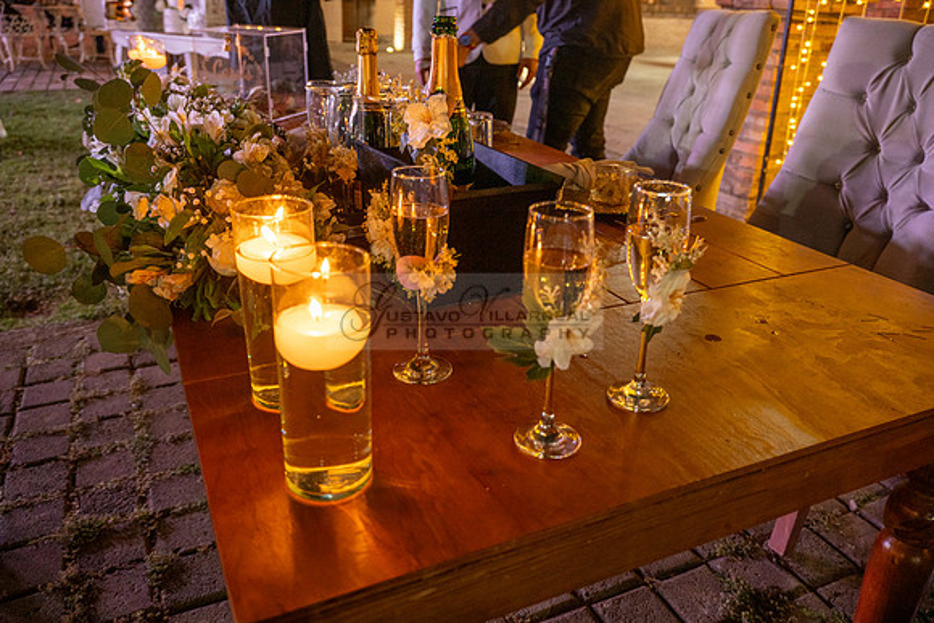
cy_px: 312
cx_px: 467
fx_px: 727
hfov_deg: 65.5
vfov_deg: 46.4
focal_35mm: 28
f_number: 5
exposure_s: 1/40
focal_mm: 28
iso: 2000
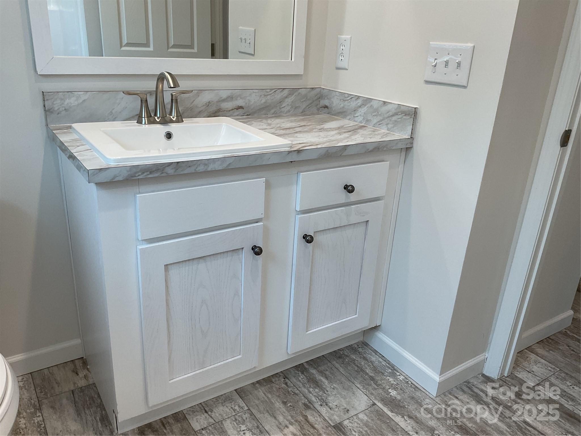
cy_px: 218
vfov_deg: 48.2
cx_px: 290
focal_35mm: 29
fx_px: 487
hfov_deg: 61.7
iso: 50
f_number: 1.8
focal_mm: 3
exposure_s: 1/120
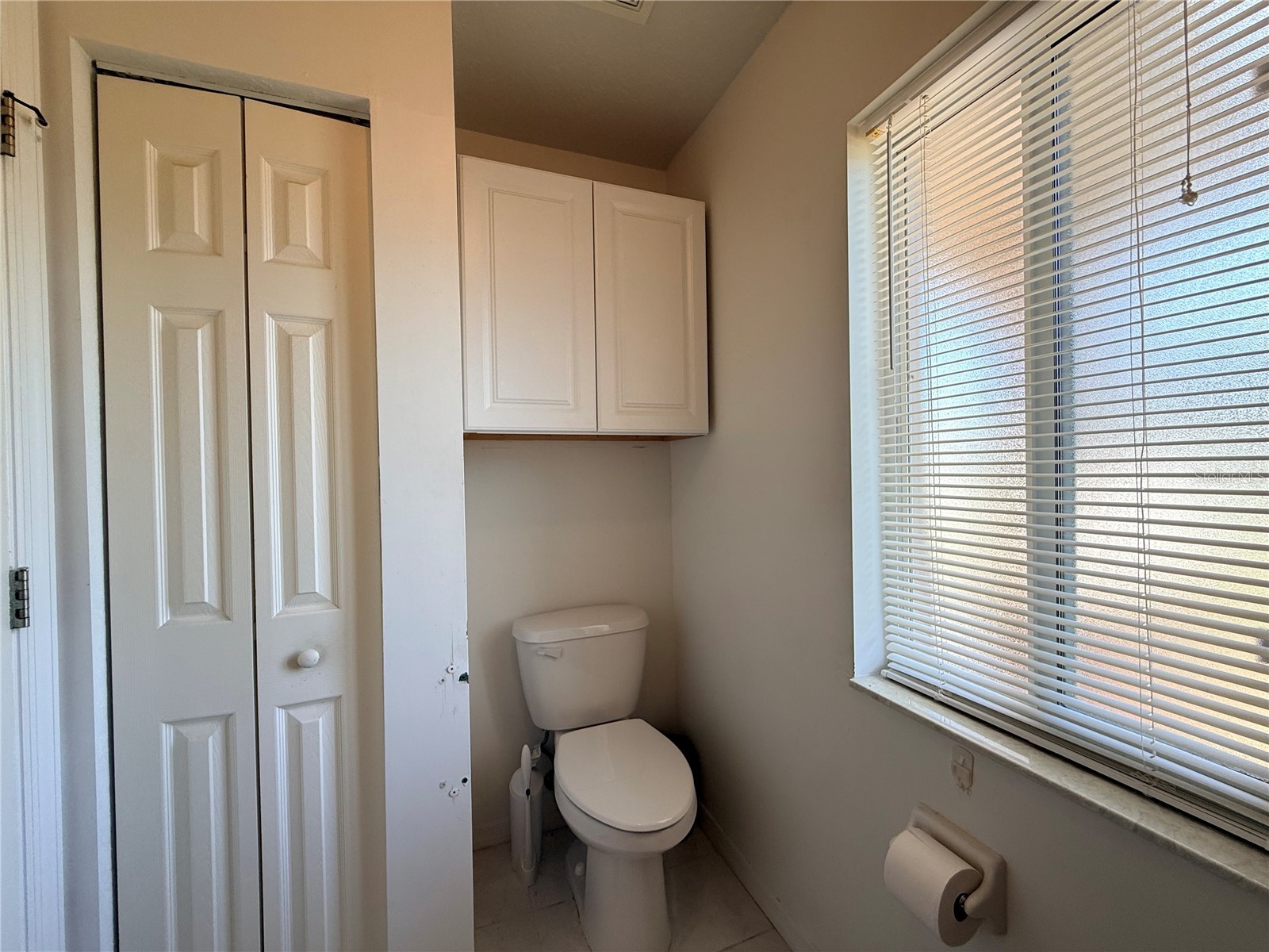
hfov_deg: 102.1
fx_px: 513
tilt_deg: -0.3
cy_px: 476
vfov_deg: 85.7
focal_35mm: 14
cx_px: 634
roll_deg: +1.3
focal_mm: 2.22
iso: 100
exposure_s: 1/120
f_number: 2.2
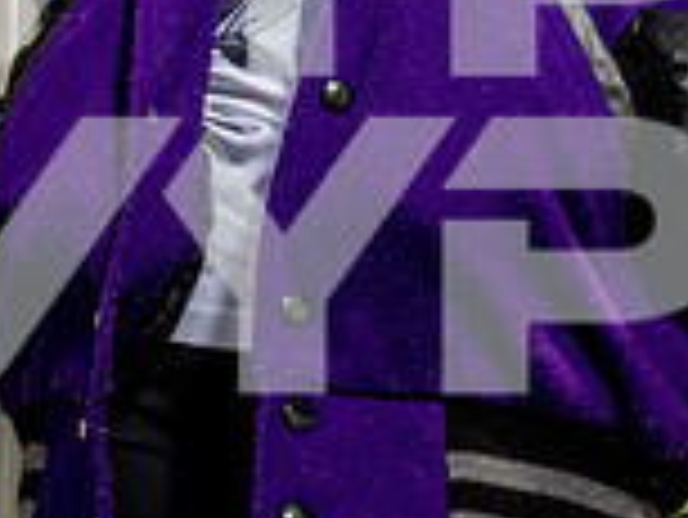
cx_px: 400
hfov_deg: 12.3
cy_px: -59
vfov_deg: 9.1
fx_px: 3202
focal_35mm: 161
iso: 100
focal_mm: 57
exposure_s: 1/250
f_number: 8
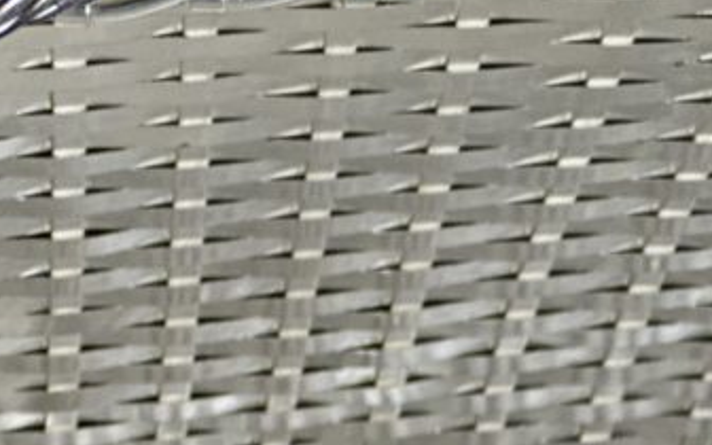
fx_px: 4832
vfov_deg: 5.3
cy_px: 180
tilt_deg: -48.9
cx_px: 882
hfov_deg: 8.3
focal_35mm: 249
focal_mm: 9
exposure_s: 1/100
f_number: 2.8
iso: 80
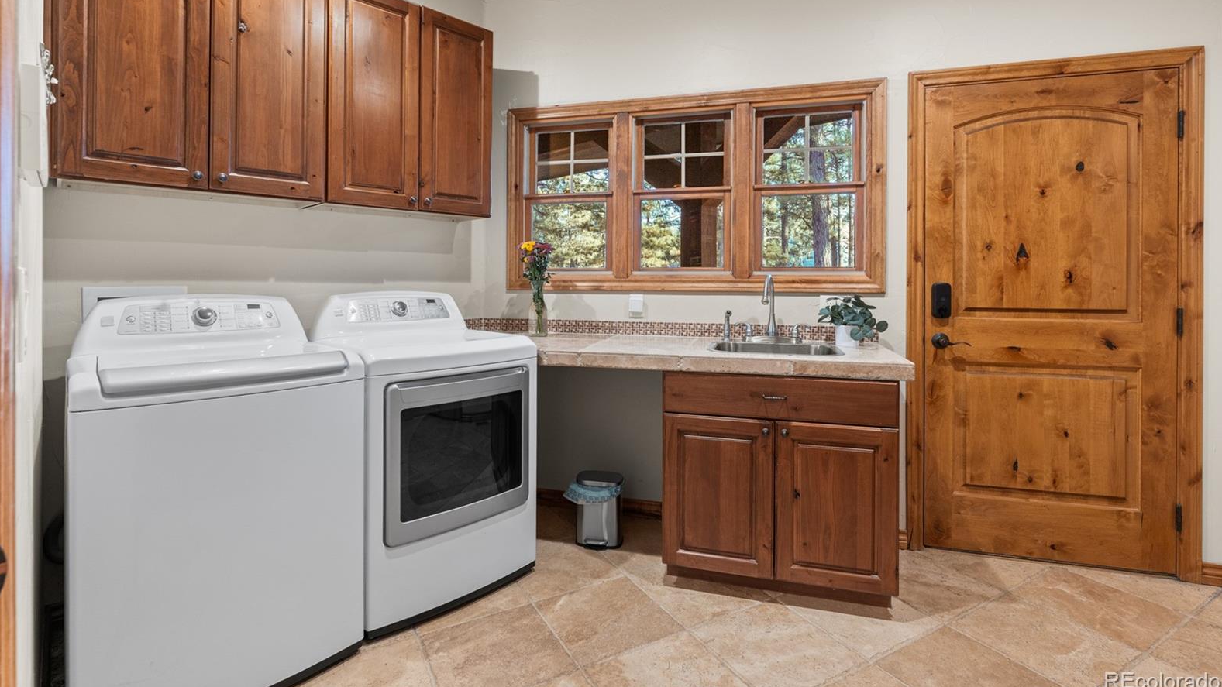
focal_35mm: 17
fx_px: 551
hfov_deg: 95.9
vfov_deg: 63.5
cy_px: 284
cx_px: 610
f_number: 8
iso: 400
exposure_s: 1/1.67
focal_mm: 16
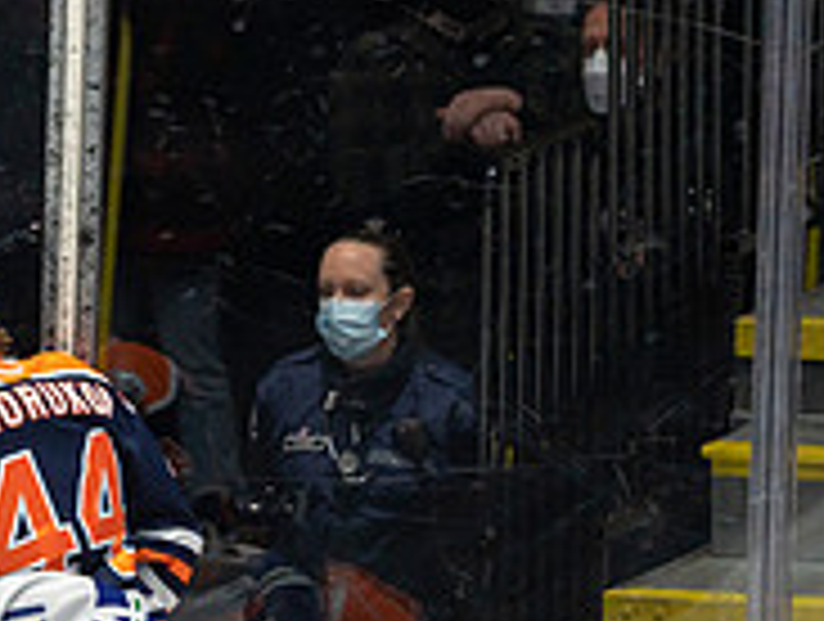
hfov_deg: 1.1
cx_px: 50
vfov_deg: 0.8
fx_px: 43504
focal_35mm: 1824
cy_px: 799
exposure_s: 1/640
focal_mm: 600
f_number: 4.5
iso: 1600
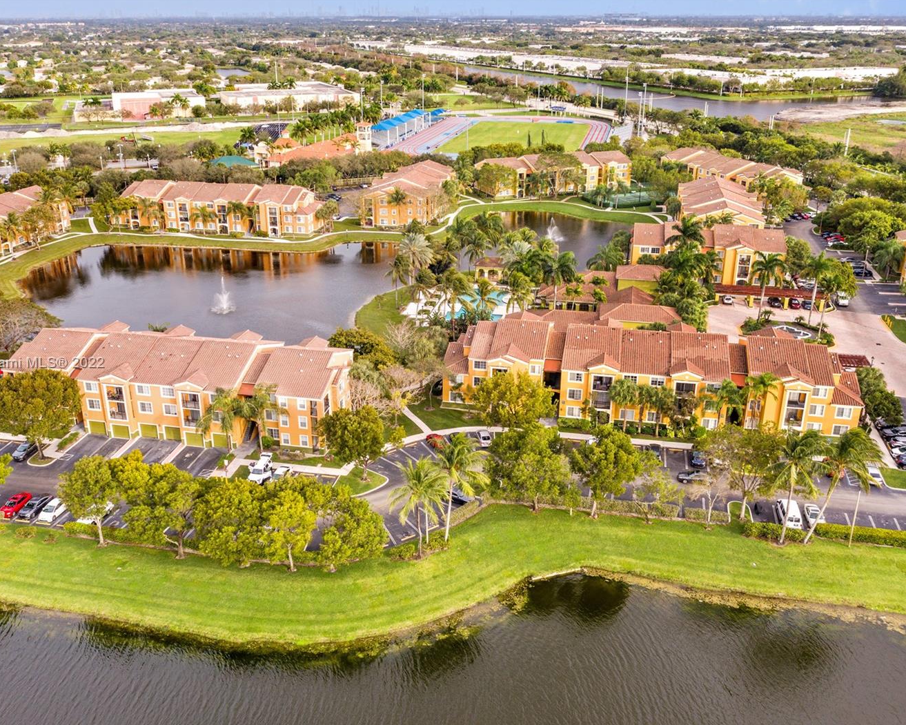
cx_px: 435
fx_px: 858
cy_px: 364
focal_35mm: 32
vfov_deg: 45.8
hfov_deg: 55.6
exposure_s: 1/120
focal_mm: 10.26
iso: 100
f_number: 4.5
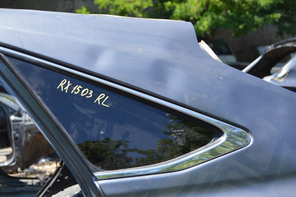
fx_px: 518
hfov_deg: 31.9
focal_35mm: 63
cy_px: 98
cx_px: 148
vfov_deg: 21.5
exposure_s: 1/160
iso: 100
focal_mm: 42
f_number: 5.6
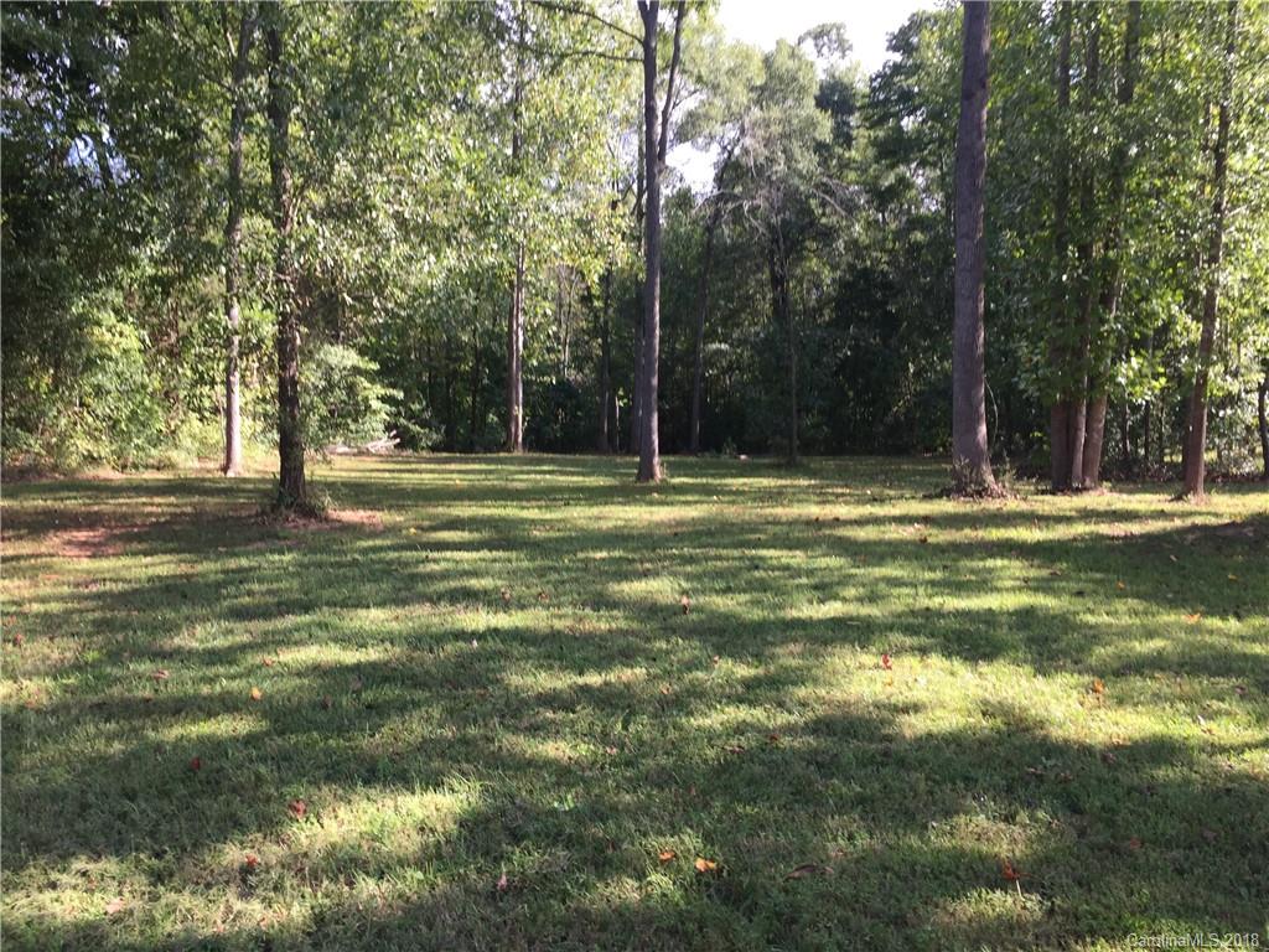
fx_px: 1063
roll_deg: -3.1
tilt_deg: -4.6
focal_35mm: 29
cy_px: 476
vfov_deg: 48.2
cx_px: 634
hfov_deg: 61.7
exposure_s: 1/249
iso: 32
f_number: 2.2
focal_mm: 4.15
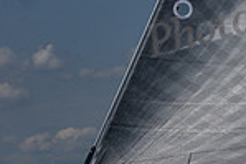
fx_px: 1863
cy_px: 77
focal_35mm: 273
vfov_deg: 5.0
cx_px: 467
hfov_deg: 7.3
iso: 250
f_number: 9
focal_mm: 70
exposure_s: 1/1000
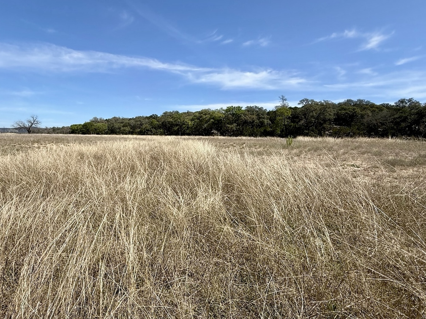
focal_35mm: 20
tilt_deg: -0.8
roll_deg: -0.5
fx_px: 246
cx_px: 177
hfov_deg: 81.1
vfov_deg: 65.8
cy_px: 145
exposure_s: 1/2092
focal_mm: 2.22
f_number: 2.2
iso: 50
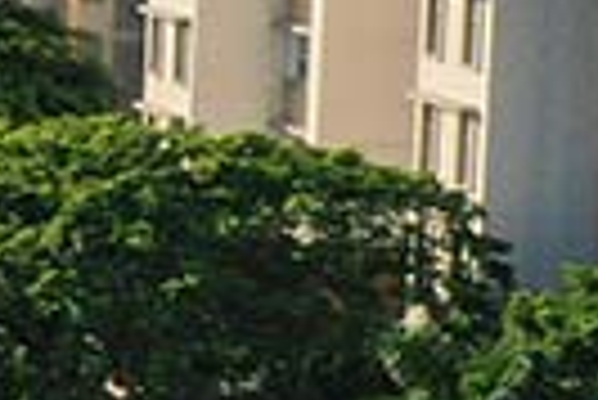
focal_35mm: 202
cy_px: -81
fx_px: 3359
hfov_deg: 8.0
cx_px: -1470
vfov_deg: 6.8
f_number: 7.1
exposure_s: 1/640
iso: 100
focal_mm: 10.26
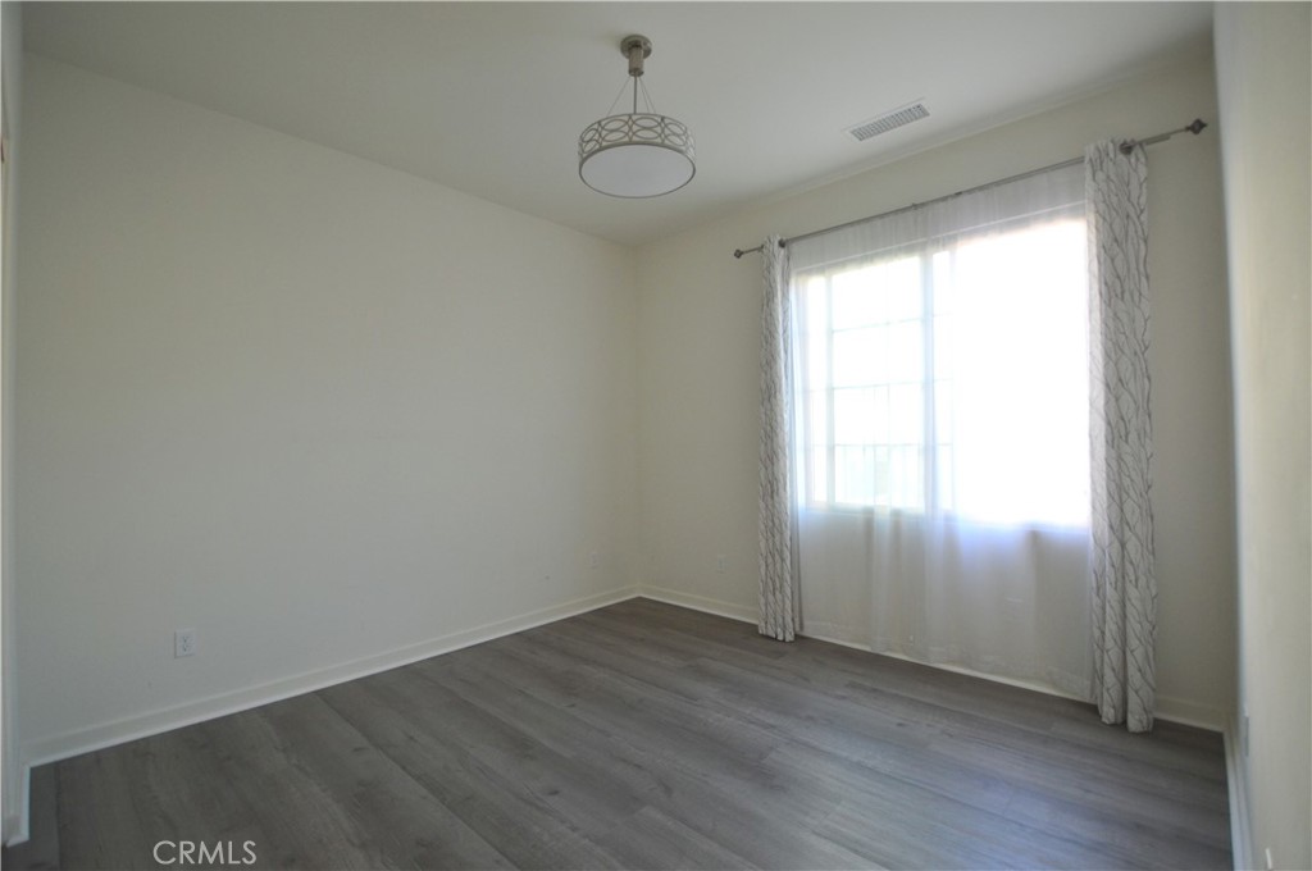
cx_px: 656
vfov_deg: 77.2
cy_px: 436
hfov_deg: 100.5
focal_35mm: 15
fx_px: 546
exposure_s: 1/60
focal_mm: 10
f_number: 3.5
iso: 400
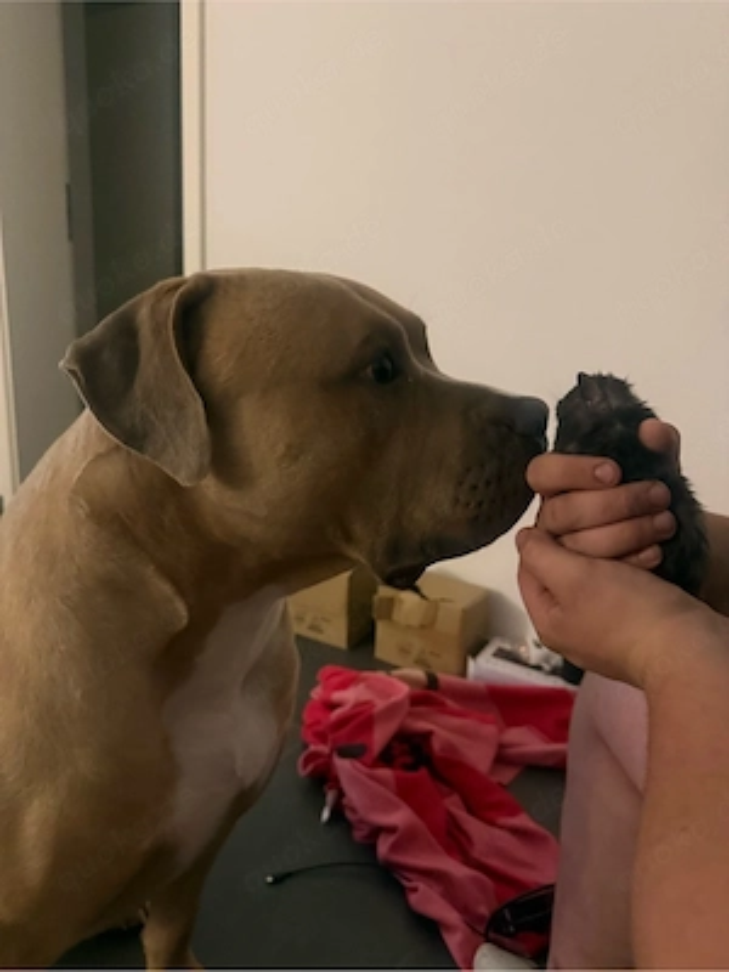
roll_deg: -2.4
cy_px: 486
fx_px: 674
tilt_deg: -13.1
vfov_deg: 71.6
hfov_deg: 56.8
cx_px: 364
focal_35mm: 24
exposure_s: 1/30
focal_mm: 6.76
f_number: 1.78
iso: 1000
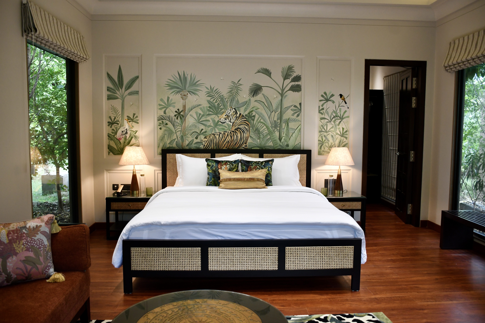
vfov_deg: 43.6
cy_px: 162
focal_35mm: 30
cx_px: 242
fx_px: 404
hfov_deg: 61.9
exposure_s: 1/160
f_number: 3.5
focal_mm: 20
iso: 1000
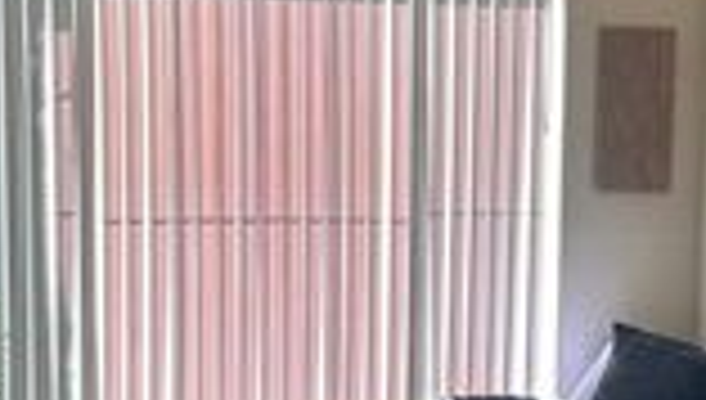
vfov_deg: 13.4
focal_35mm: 90
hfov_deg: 23.6
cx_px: 409
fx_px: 1688
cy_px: 344
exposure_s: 1/60
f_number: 1.5
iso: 64
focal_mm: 5.7
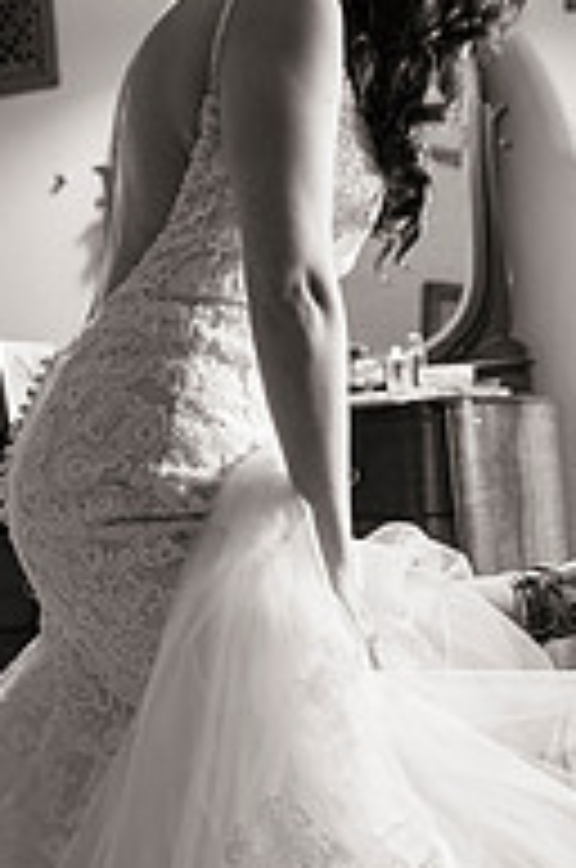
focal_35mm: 56
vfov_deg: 35.4
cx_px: 610
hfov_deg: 22.9
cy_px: 576
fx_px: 1349
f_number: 2.8
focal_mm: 24
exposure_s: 1/60
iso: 1000
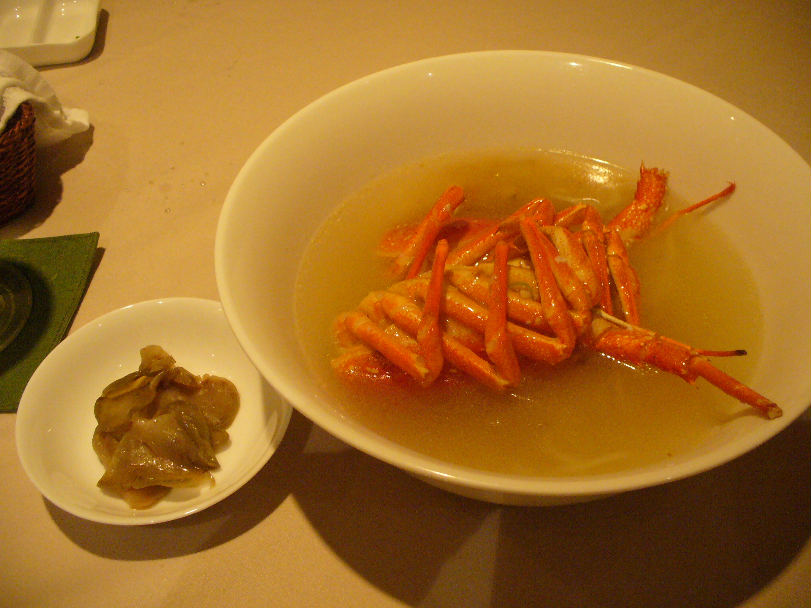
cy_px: 304
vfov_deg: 38.7
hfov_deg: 50.1
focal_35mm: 37
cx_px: 406
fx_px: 867
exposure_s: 1/50
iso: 400
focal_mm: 6.1
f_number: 2.8
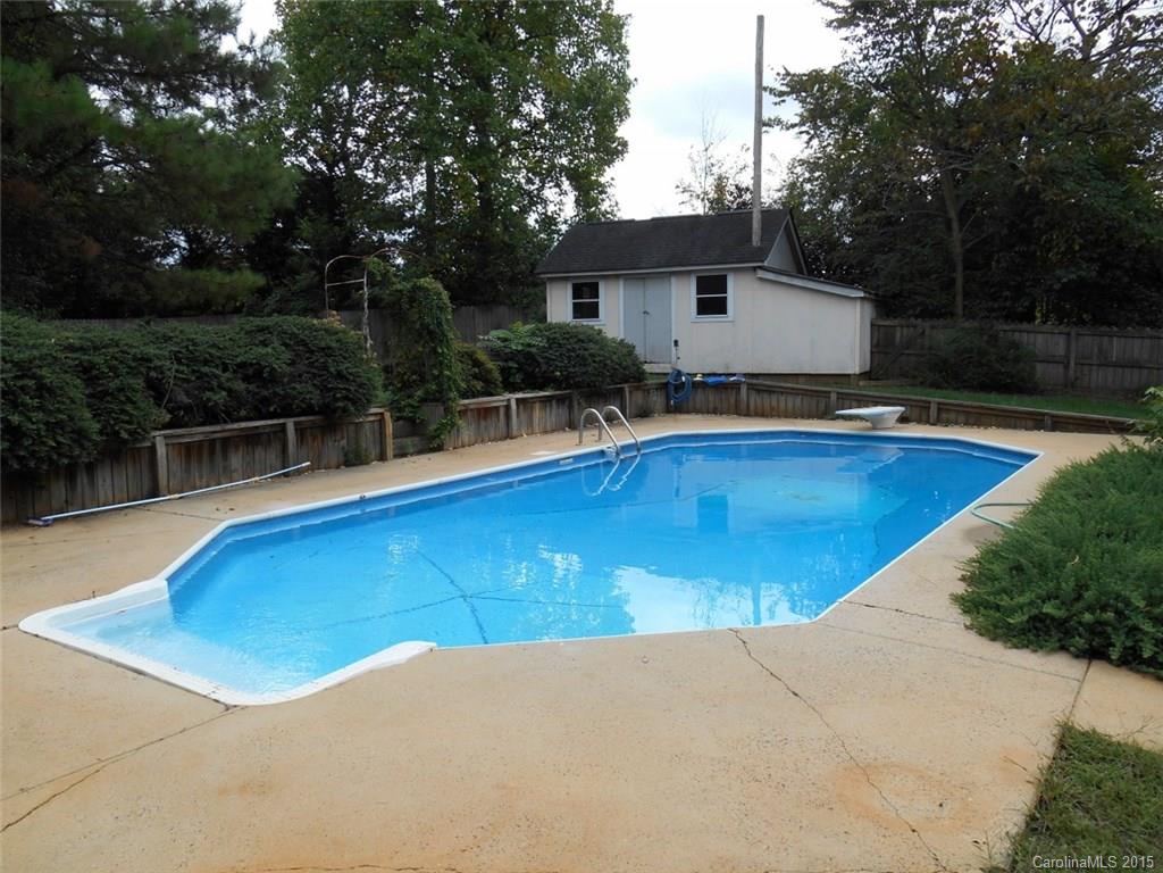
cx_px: 582
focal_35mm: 26
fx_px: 874
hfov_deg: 67.3
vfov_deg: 53.1
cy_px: 436
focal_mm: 4.7
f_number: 3.4
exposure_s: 1/400
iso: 80
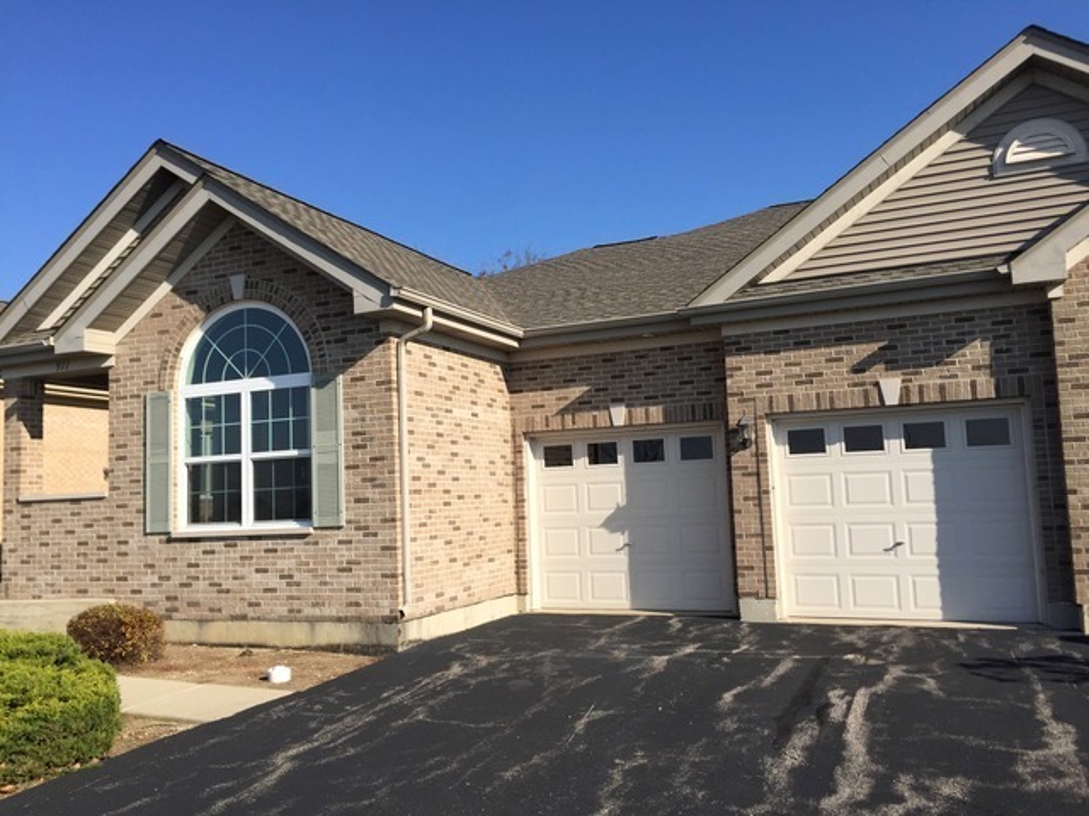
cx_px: 544
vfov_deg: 48.2
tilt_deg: +5.6
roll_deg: +1.0
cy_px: 408
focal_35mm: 29
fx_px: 912
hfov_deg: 61.7
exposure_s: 1/2326
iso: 32
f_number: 2.2
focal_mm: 4.15
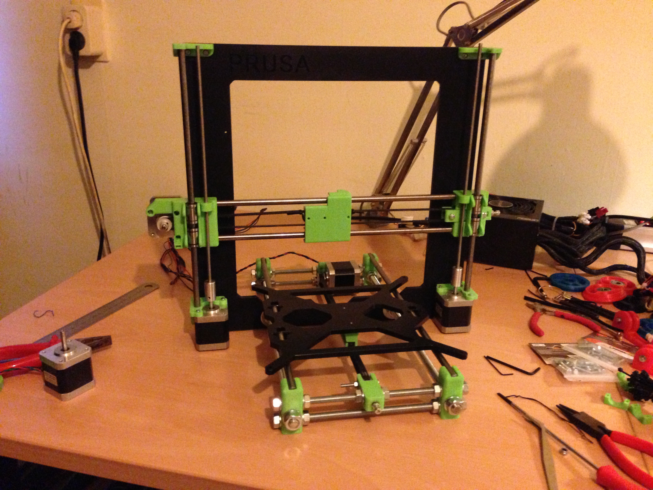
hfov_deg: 55.4
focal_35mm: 33
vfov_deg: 42.9
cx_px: 326
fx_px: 623
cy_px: 245
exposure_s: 1/15
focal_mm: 4.13
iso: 800
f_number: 2.4
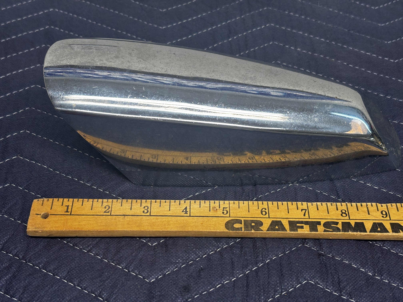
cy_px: 151
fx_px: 605
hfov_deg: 36.8
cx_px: 202
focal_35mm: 52
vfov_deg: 28.0
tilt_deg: -46.4
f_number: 1.6
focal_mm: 5.96
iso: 32
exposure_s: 1/60
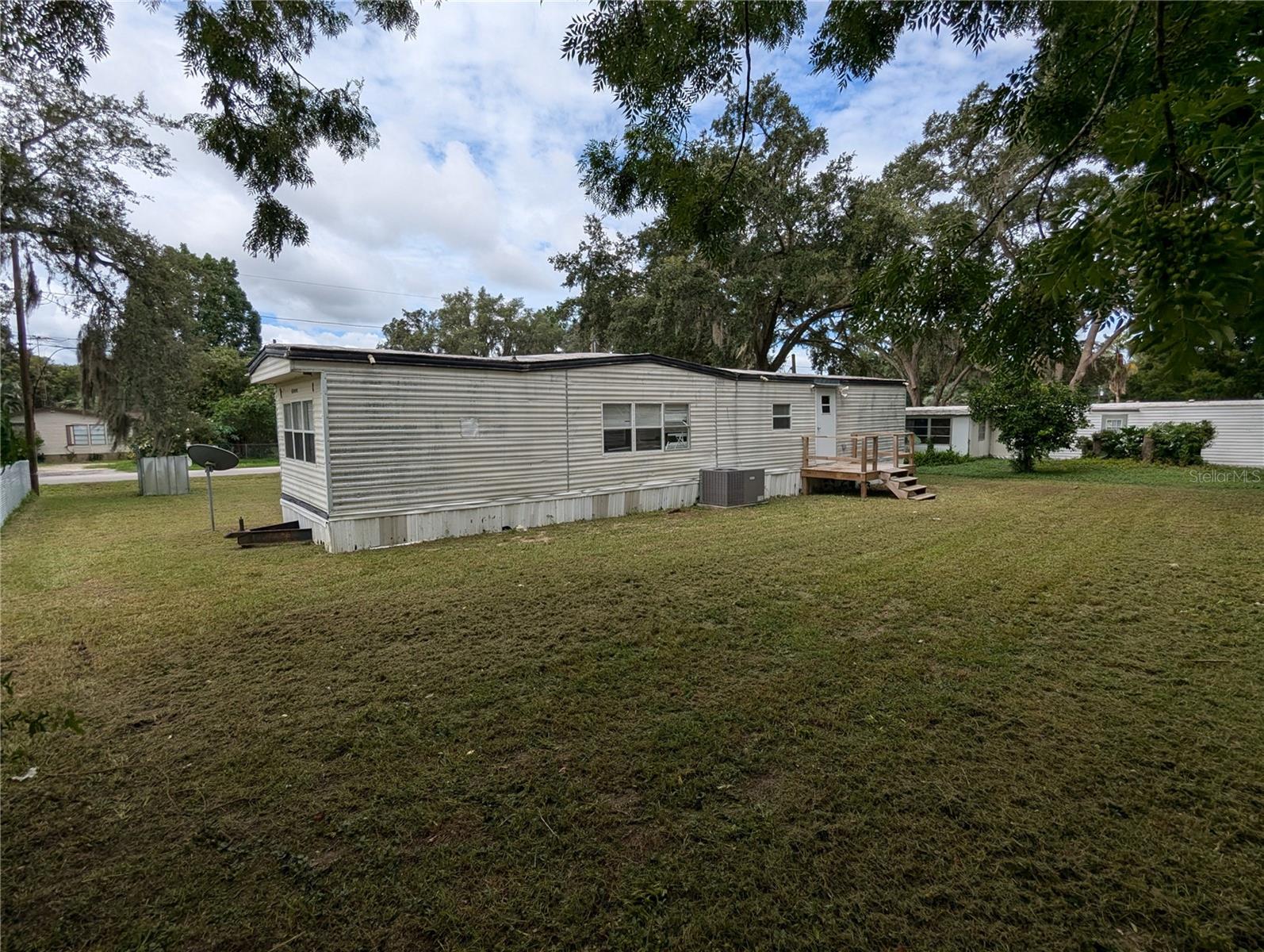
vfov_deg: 78.2
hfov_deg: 94.4
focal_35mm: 16
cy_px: 476
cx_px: 632
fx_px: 585
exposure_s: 1/1420
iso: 50
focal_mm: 2.35
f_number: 2.2
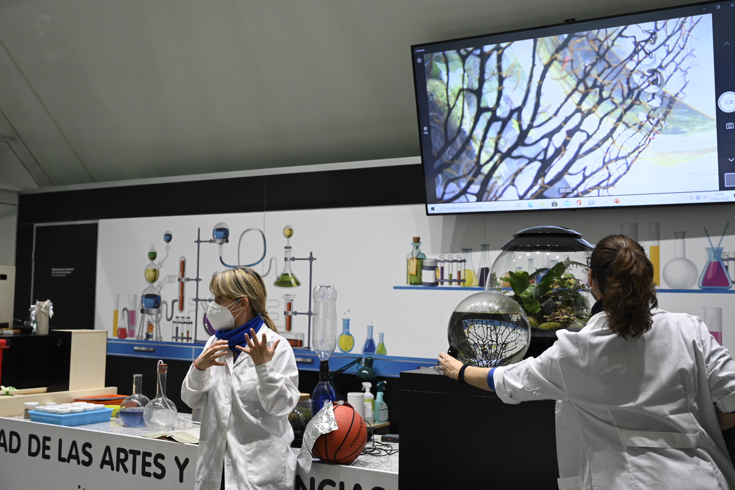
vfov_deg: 34.2
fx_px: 796
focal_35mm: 39
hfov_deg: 49.6
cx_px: 368
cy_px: 245
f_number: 4
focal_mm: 39
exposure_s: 1/320
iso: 1600
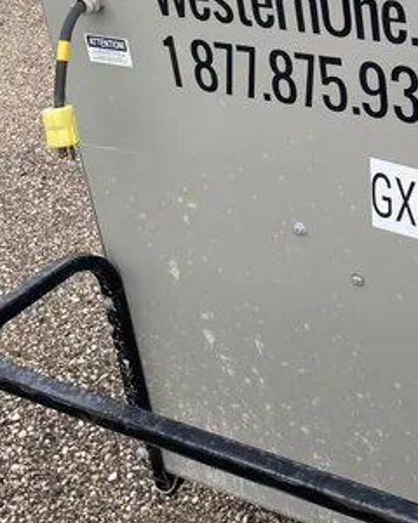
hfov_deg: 23.5
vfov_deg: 29.8
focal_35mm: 62
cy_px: 107
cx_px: 423
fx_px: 959
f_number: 1.6
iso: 32
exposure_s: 1/602
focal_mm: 4.2
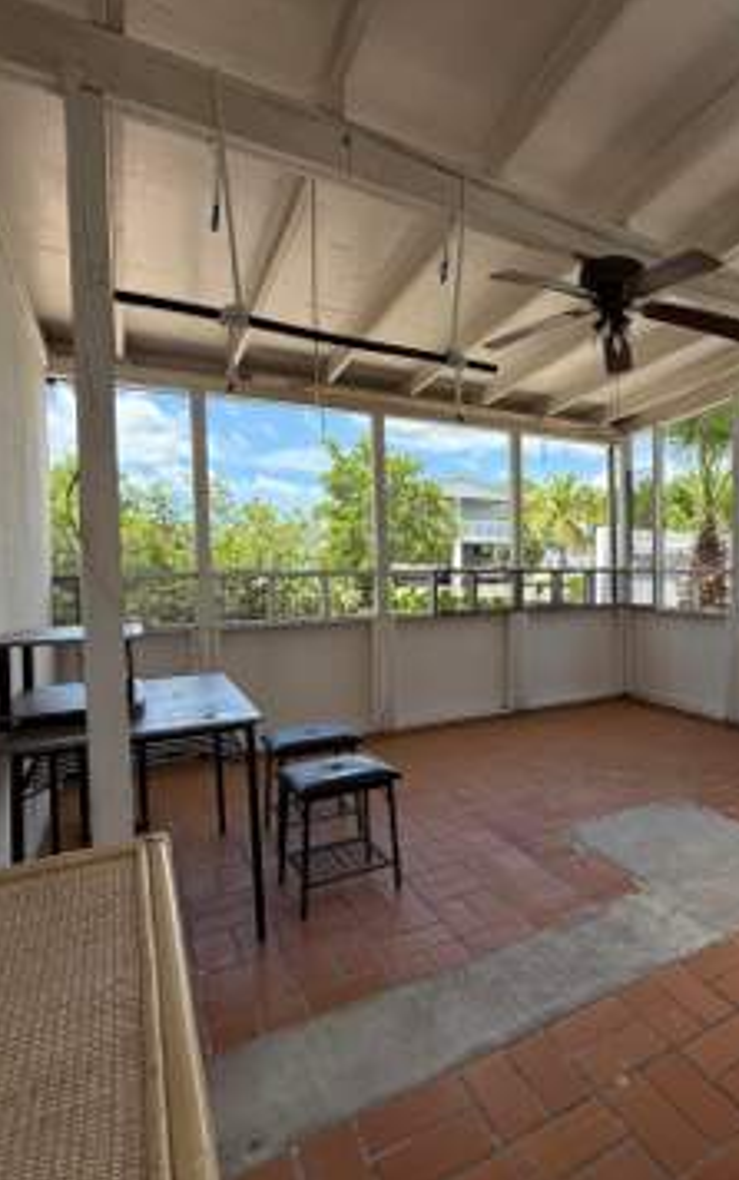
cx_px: 543
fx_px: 643
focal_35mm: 20
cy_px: 590
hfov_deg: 57.1
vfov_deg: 85.0
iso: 64
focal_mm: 2.22
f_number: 2.2
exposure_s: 1/625
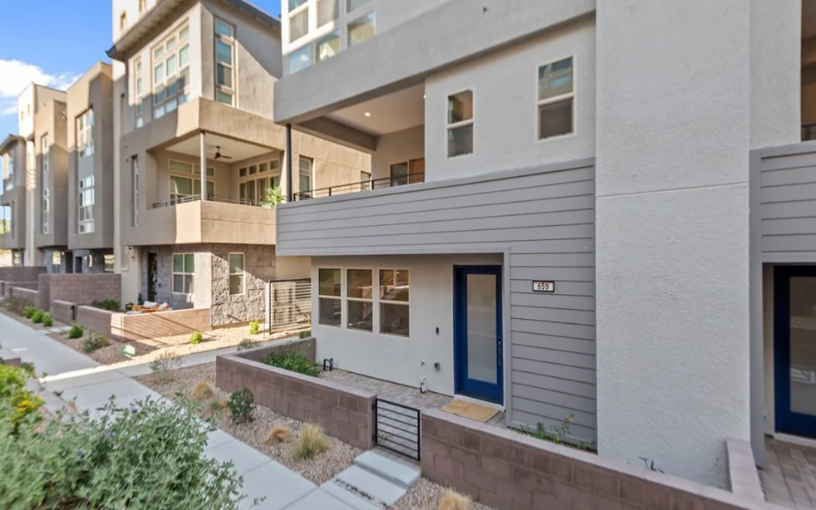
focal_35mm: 17
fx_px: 378
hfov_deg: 94.3
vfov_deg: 68.0
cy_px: 245
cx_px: 400
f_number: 7.1
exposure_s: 1/25
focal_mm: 16
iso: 100
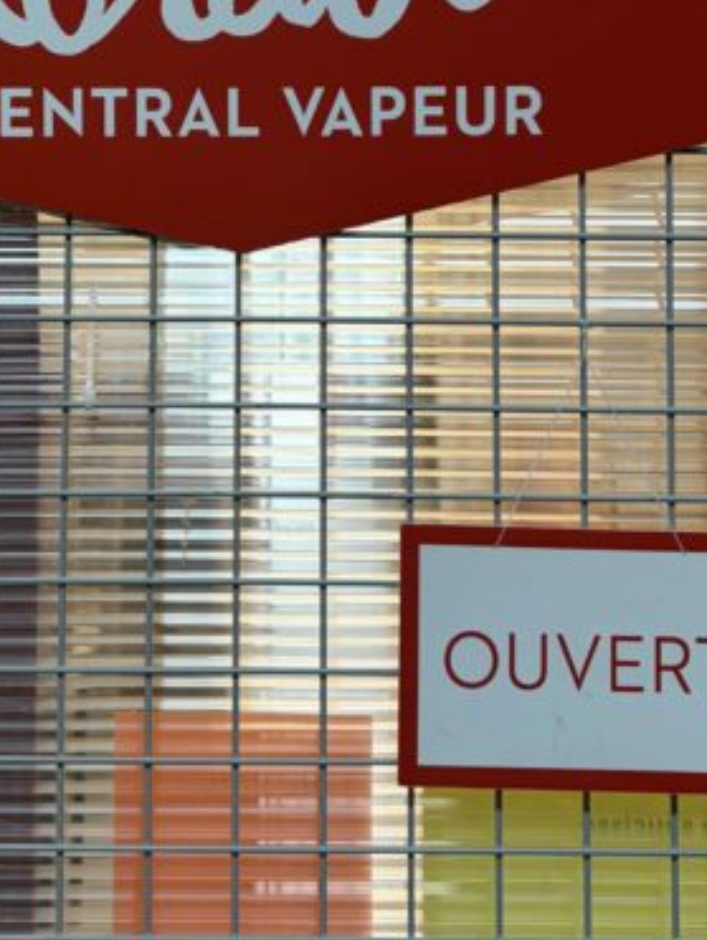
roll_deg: -0.6
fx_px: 1522
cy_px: 200
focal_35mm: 56
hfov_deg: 26.0
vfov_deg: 33.4
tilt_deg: +3.3
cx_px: 218
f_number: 1.6
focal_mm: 5.96
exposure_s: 1/100
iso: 125
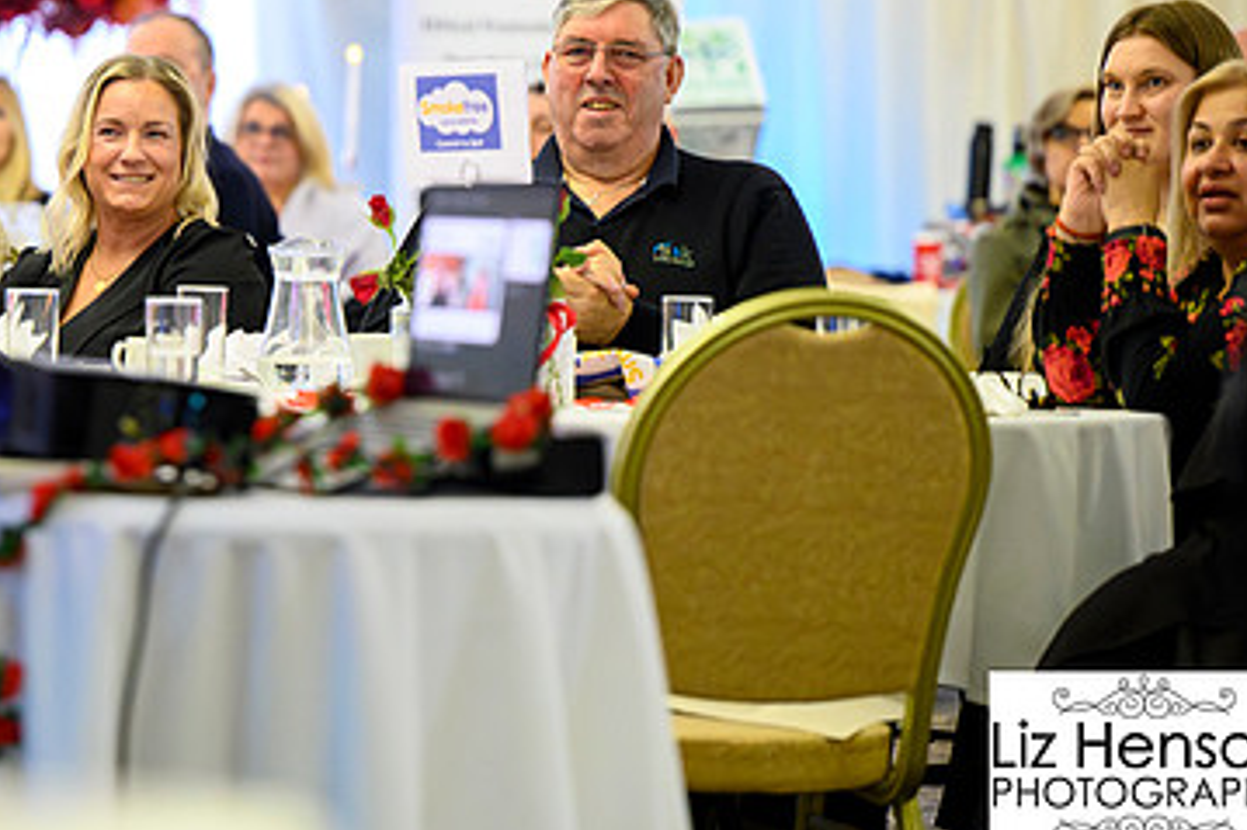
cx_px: 306
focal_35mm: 210
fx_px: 7270
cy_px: 208
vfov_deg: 6.5
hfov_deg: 9.8
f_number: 2.8
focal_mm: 130
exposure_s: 1/200
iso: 12800
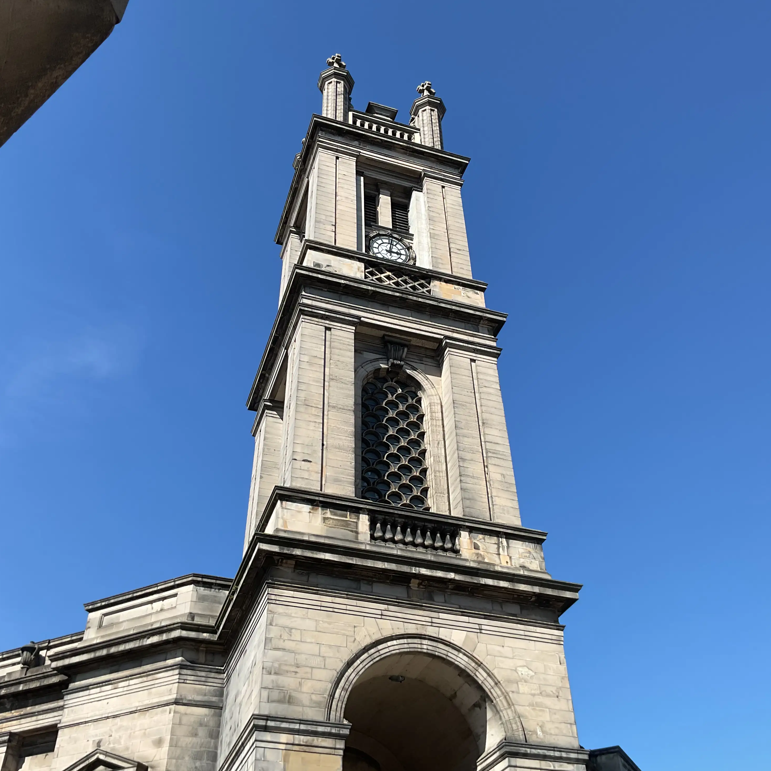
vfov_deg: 47.2
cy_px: 381
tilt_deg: +42.2
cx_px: 373
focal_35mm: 35
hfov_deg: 47.2
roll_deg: +0.5
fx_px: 882
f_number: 1.8
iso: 16
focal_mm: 3
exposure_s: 1/1534
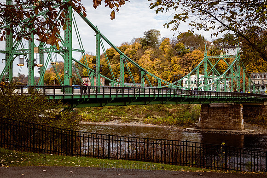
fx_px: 423
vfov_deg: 23.8
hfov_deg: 35.0
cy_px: 89
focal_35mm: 57
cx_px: 134
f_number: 6.3
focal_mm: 38
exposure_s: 1/200
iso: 200
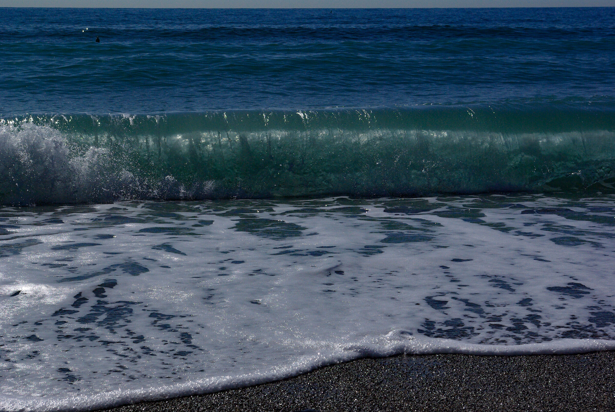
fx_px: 1411
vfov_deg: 16.6
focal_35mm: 82
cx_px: 308
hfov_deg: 24.6
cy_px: 206
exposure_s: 1/3000
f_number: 13
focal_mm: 55
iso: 560
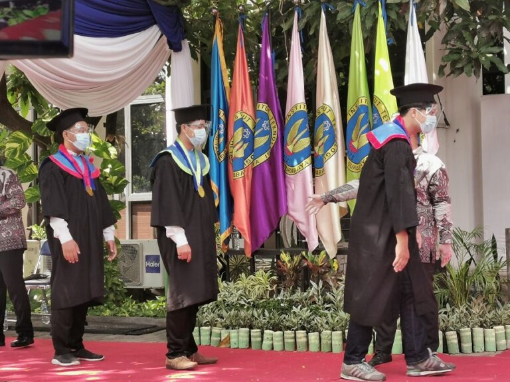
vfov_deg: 19.1
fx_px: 1134
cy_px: 191
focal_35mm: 77
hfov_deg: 25.3
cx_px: 255
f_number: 1.6
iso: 50
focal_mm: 5.56
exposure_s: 1/199
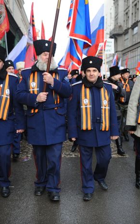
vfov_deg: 41.8
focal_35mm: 48
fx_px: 293
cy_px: 113
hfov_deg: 26.7
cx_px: 91
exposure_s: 1/1600
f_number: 2.8
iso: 640
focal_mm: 31
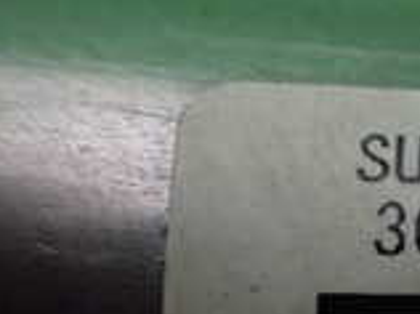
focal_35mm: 114
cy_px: 423
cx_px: 771
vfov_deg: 12.5
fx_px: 1381
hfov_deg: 14.9
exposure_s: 1/60
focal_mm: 5.4
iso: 800
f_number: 2.3
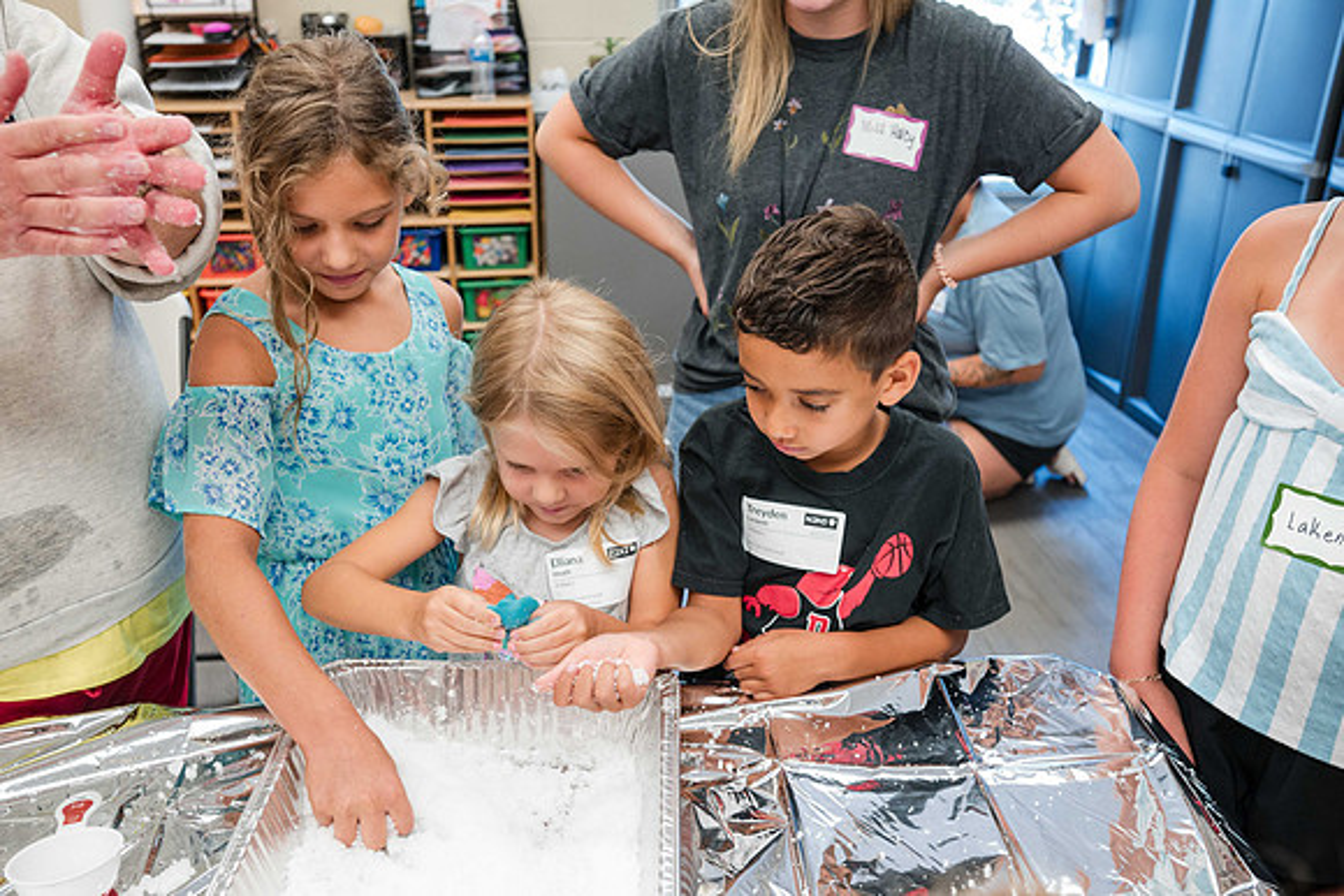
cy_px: 446
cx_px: 669
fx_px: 1200
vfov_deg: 41.0
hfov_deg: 58.5
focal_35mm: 32
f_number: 4
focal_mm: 30
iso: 1800
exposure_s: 1/125
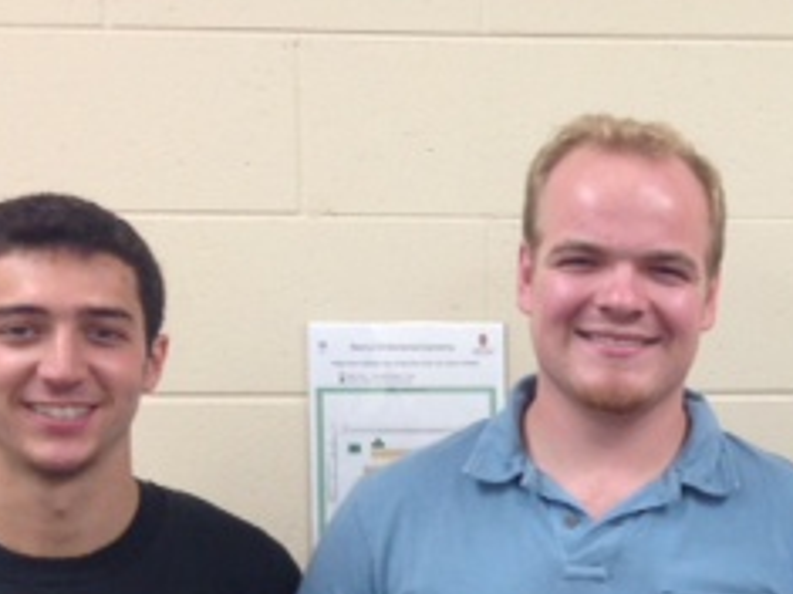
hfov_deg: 20.6
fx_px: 2061
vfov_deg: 16.3
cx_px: 898
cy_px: 483
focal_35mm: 90
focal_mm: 4.12
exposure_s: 1/20
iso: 80
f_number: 2.4
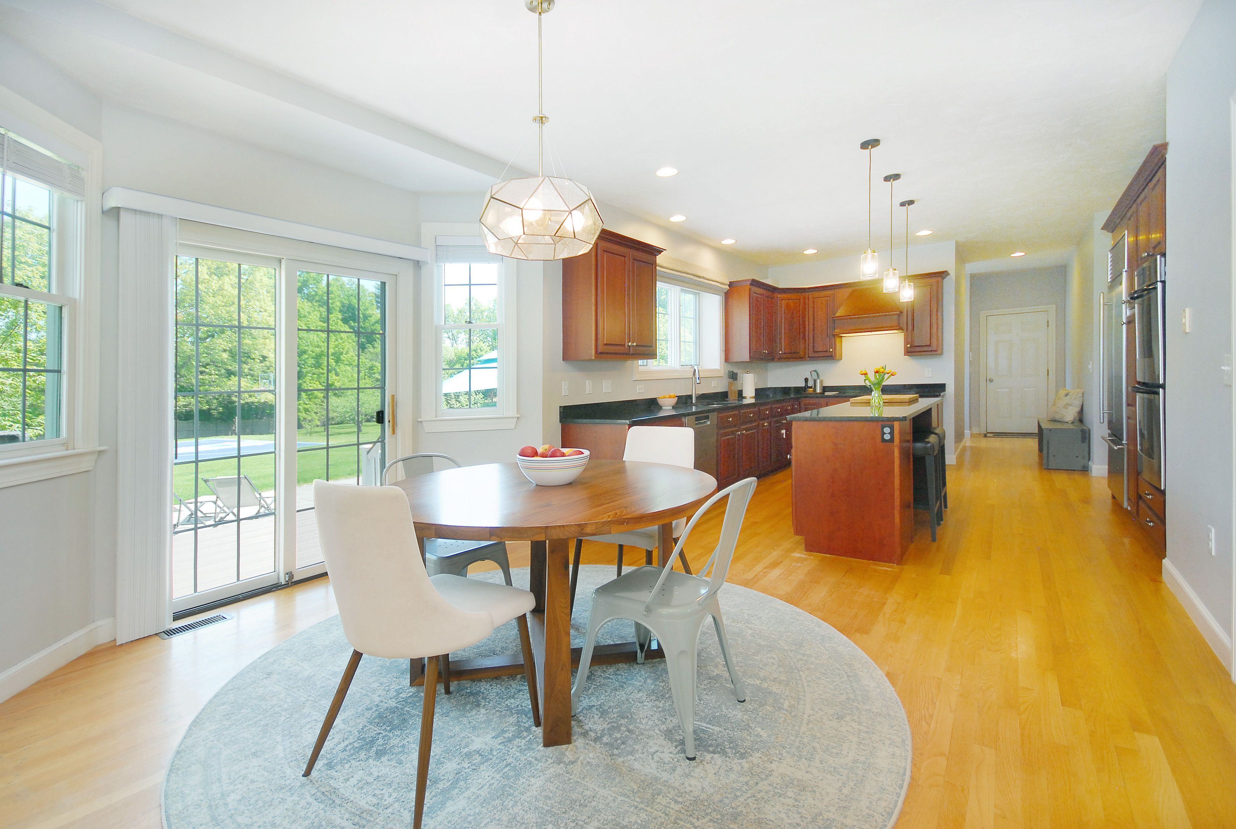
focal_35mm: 15
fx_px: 516
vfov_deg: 77.6
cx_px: 618
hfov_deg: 100.3
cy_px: 414
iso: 400
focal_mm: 10
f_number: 5
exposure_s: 1/60
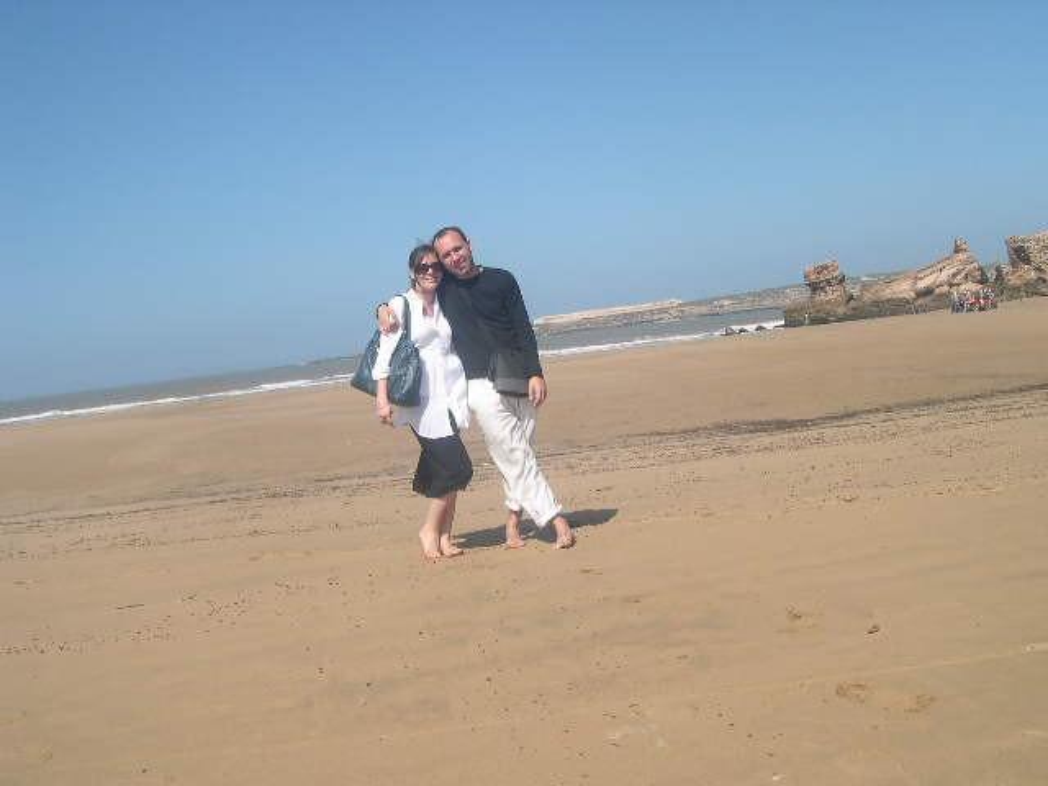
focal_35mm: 38
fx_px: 1150
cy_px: 393
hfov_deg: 49.0
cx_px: 524
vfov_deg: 37.7
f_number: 7.6
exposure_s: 1/230
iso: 100
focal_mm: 8
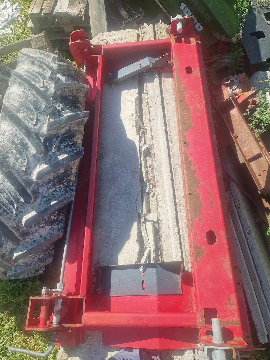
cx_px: 135
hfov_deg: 58.9
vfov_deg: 73.9
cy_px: 180
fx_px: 239
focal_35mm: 23
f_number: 1.8
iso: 50
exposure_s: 1/1000
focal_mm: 5.4
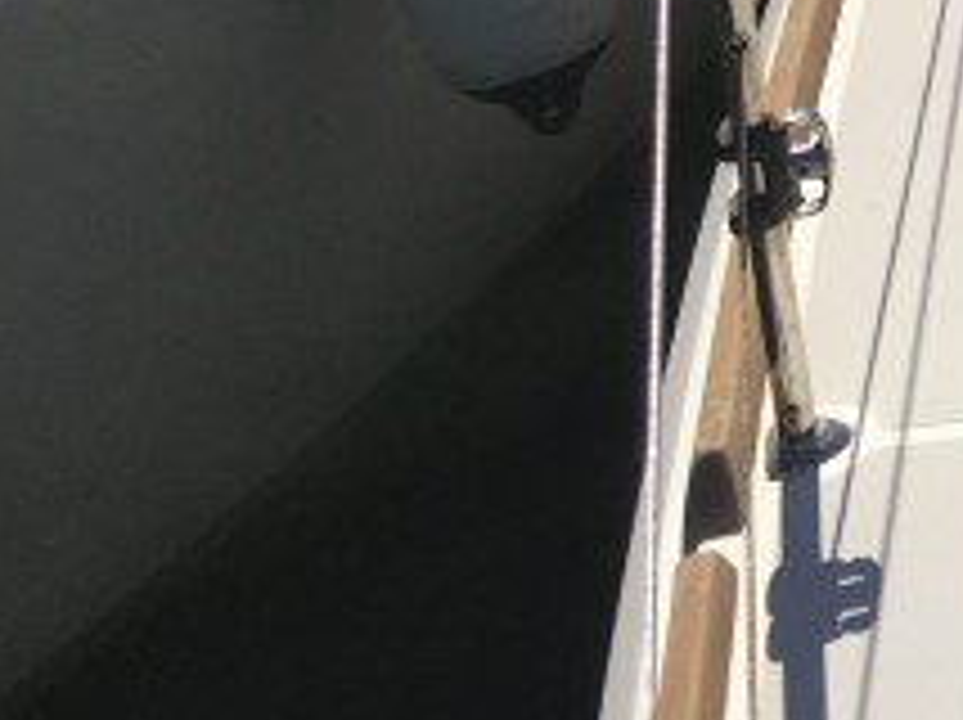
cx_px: 2106
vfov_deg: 9.5
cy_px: -972
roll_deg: +2.3
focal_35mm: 139
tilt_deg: -10.1
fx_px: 3863
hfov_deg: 12.1
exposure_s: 1/3663
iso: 25
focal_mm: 4.15
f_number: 2.2
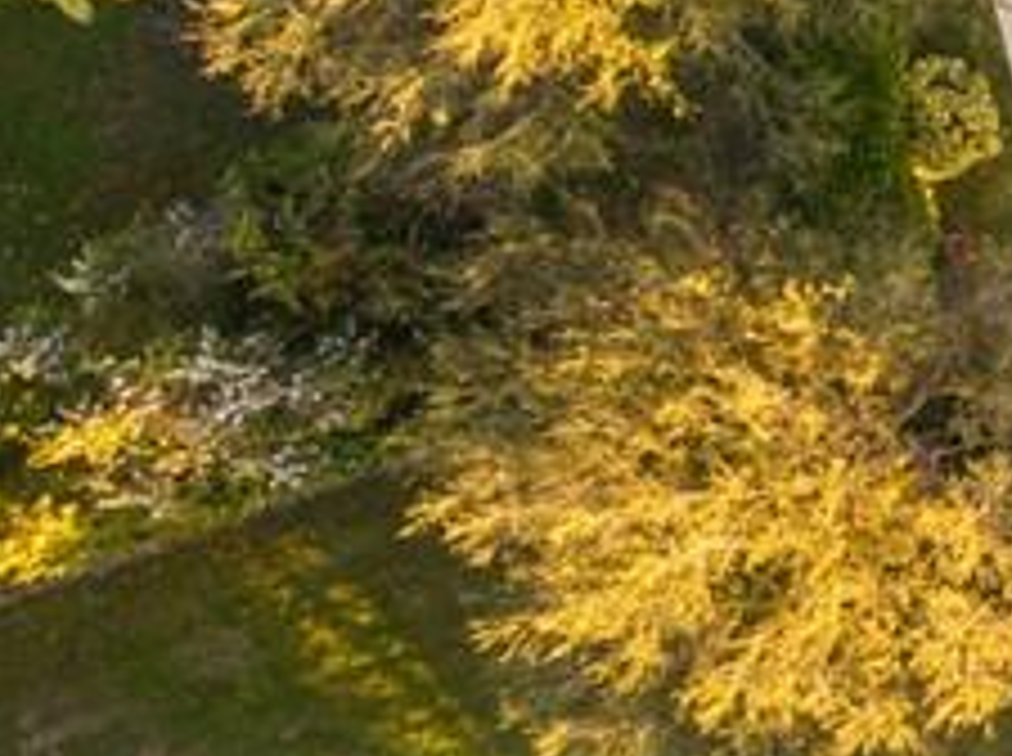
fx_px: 4991
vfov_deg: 8.5
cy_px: -202
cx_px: 3373
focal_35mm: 171
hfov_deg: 8.7
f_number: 1.8
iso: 200
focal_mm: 8.67
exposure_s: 1/160
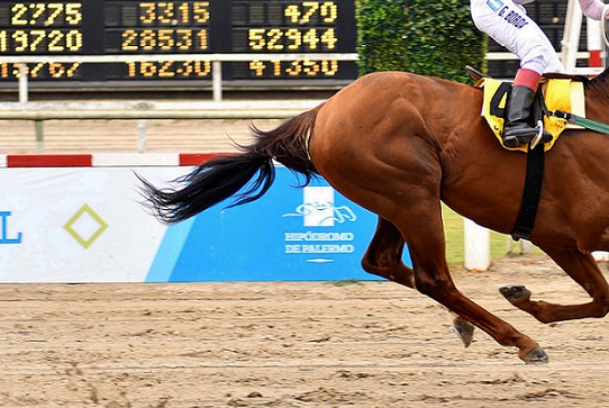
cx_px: 519
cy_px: 83
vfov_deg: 5.6
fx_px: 4133
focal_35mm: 244
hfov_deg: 8.4
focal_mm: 95
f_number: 5
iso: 250
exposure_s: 1/800
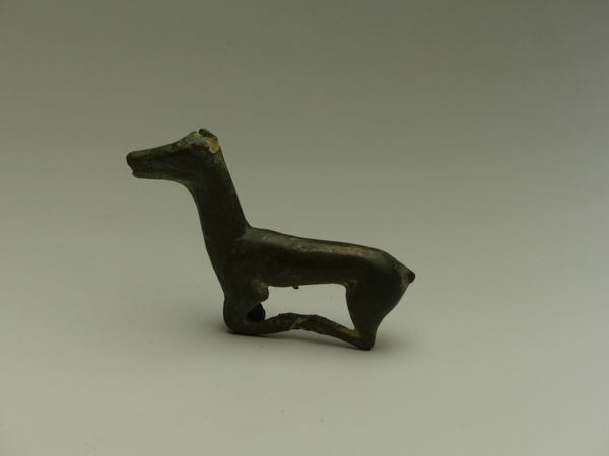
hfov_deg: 16.3
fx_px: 2129
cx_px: 304
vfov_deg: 12.2
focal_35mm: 121
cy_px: 228
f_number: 4
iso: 200
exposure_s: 1/250
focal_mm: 21.8
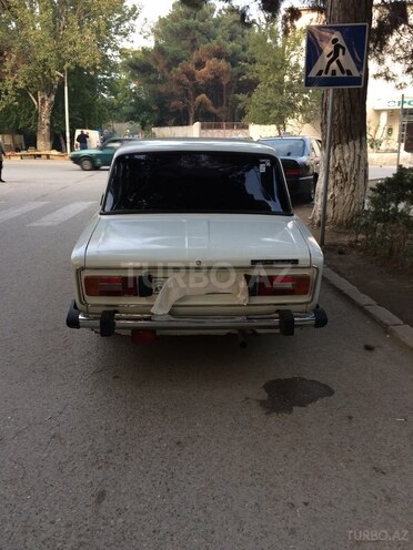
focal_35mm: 29
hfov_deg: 48.2
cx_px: 206
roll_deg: -0.5
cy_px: 275
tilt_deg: -15.8
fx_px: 461
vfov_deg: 61.7
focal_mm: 4.15
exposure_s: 1/50
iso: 40
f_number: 2.2
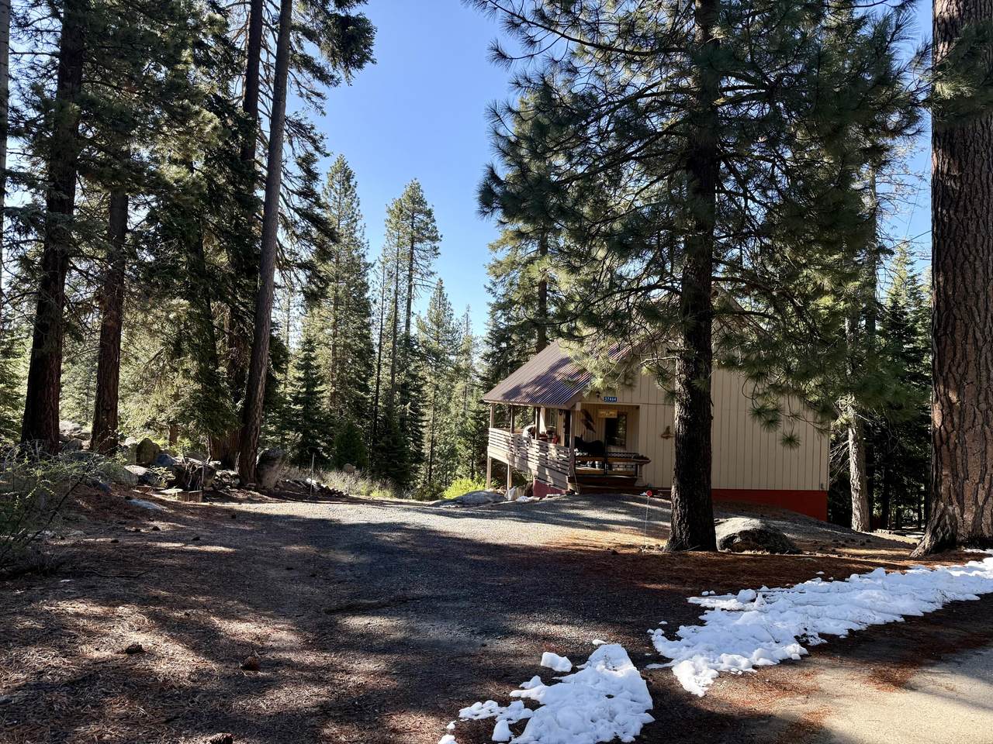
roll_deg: -2.5
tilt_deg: +1.2
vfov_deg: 56.8
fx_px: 688
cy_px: 372
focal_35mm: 24
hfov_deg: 71.6
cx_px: 496
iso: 100
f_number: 1.78
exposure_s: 1/943
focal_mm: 6.76
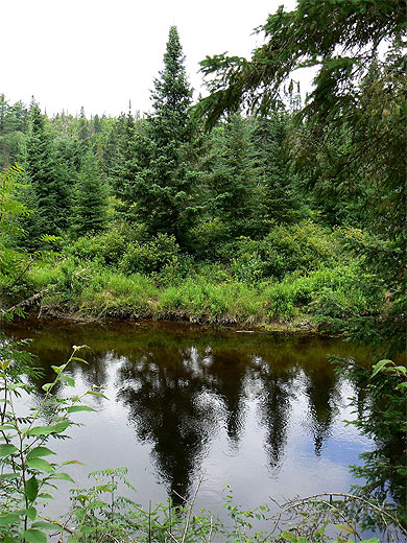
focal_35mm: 37
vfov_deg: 50.1
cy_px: 272
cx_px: 204
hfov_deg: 38.7
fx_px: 580
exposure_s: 1/100
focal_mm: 6.2
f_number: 5.6
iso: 80
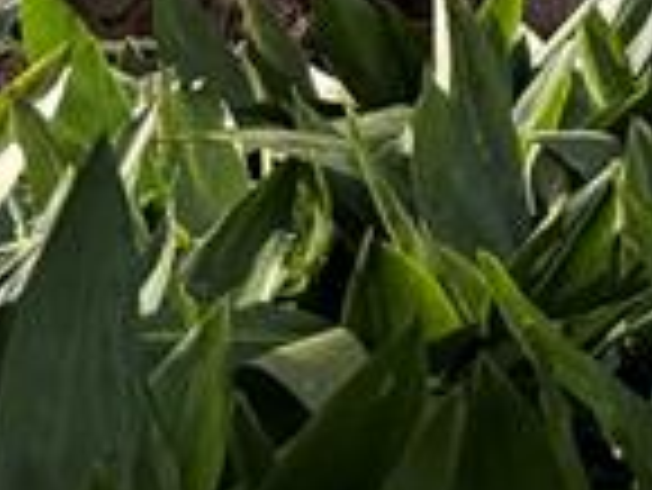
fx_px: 3186
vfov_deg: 7.7
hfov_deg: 9.2
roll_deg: -0.2
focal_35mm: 169
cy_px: -971
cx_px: 1987
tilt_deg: +6.2
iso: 100
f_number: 1.78
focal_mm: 6.76
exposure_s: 1/868
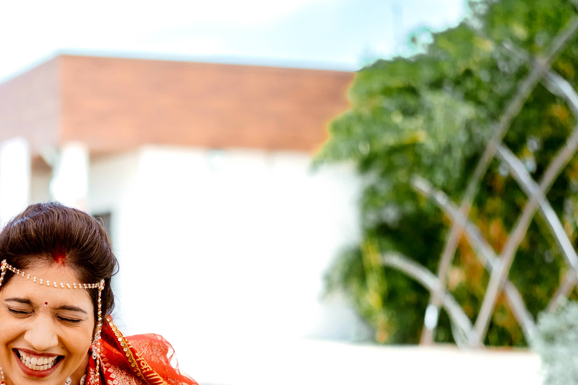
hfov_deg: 21.8
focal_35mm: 91
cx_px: 33
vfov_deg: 14.8
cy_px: 388
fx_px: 1461
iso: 100
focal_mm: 35
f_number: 1.4
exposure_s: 1/2000
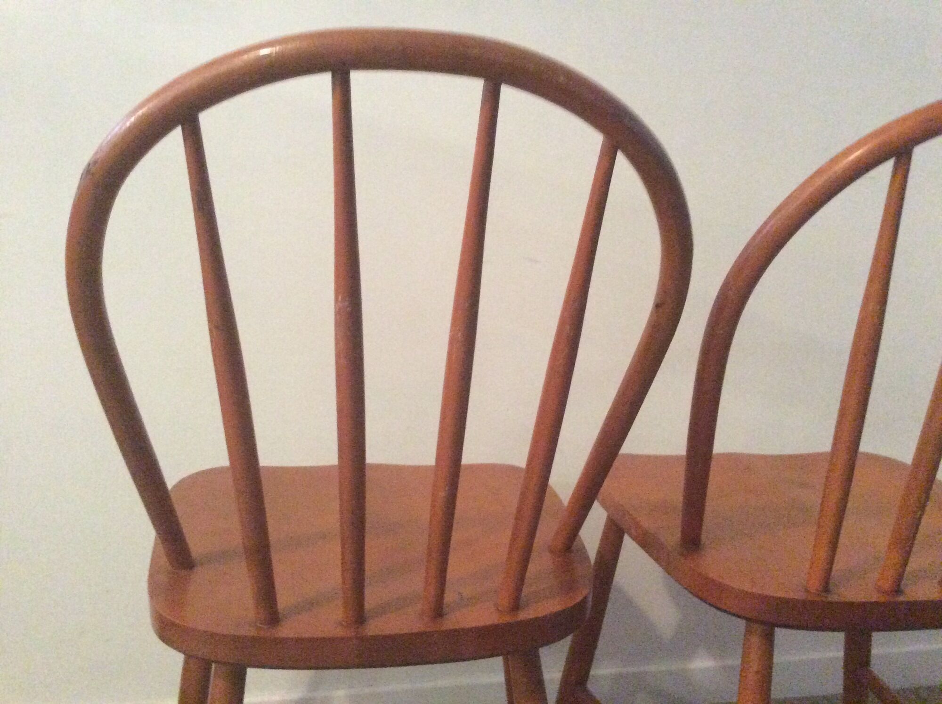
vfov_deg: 44.1
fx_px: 870
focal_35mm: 32
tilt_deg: -8.3
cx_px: 471
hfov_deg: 56.9
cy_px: 352
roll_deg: -1.0
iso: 500
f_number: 2.4
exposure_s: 1/17
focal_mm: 3.3
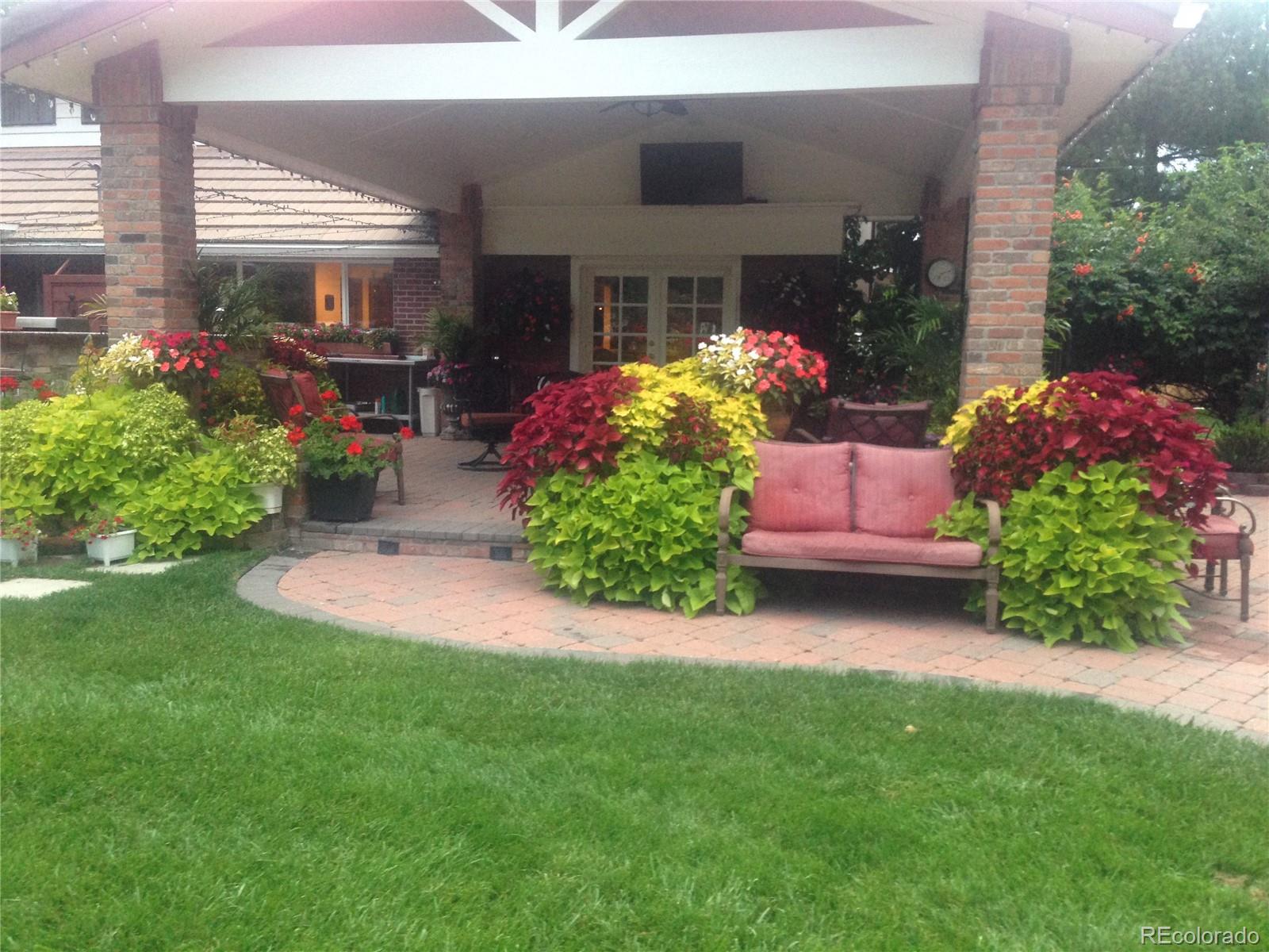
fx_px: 1210
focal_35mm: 33
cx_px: 634
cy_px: 476
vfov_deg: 42.9
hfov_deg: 55.4
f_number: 2.4
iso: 200
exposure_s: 1/20
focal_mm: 4.12
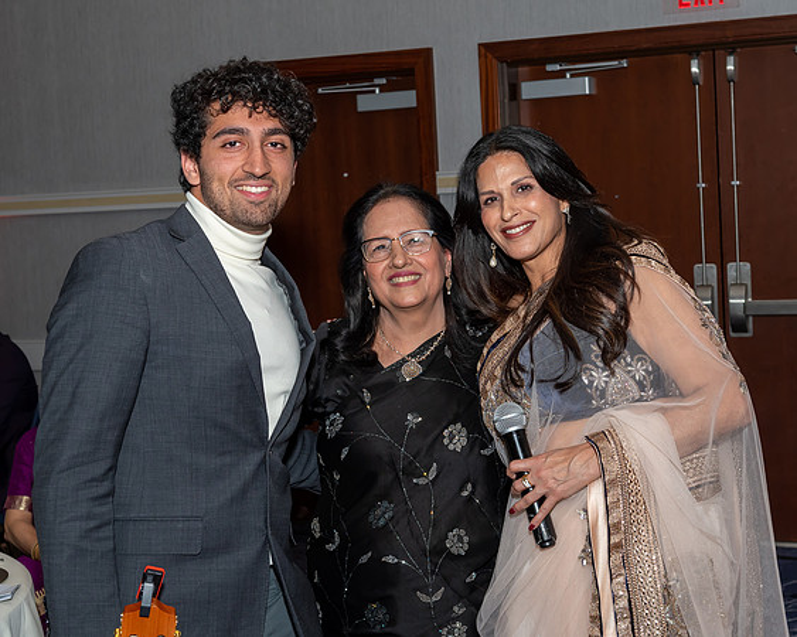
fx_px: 1522
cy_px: 279
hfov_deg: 29.3
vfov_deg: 23.6
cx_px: 488
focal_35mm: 65
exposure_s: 1/250
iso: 500
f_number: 5.6
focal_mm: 34
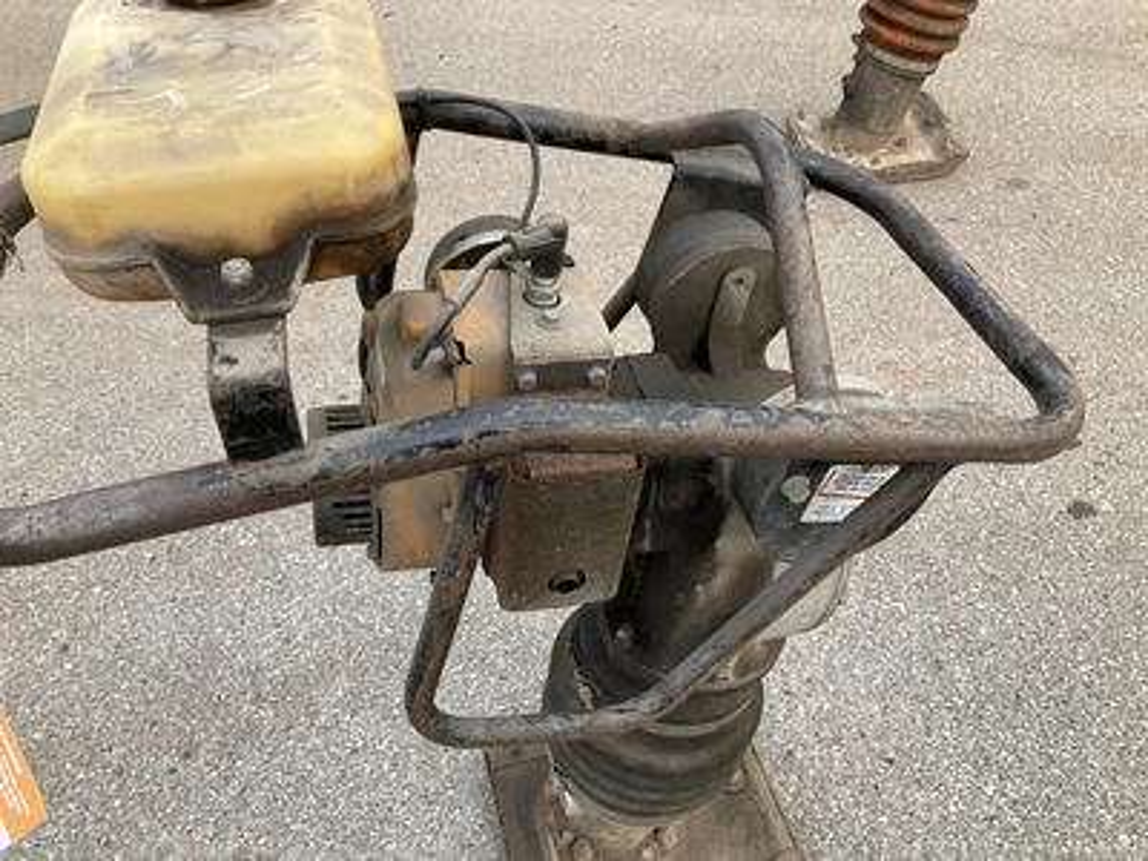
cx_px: 574
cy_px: 430
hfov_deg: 61.7
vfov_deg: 48.2
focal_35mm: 29
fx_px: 962
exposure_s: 1/642
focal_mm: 3
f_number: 1.8
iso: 25
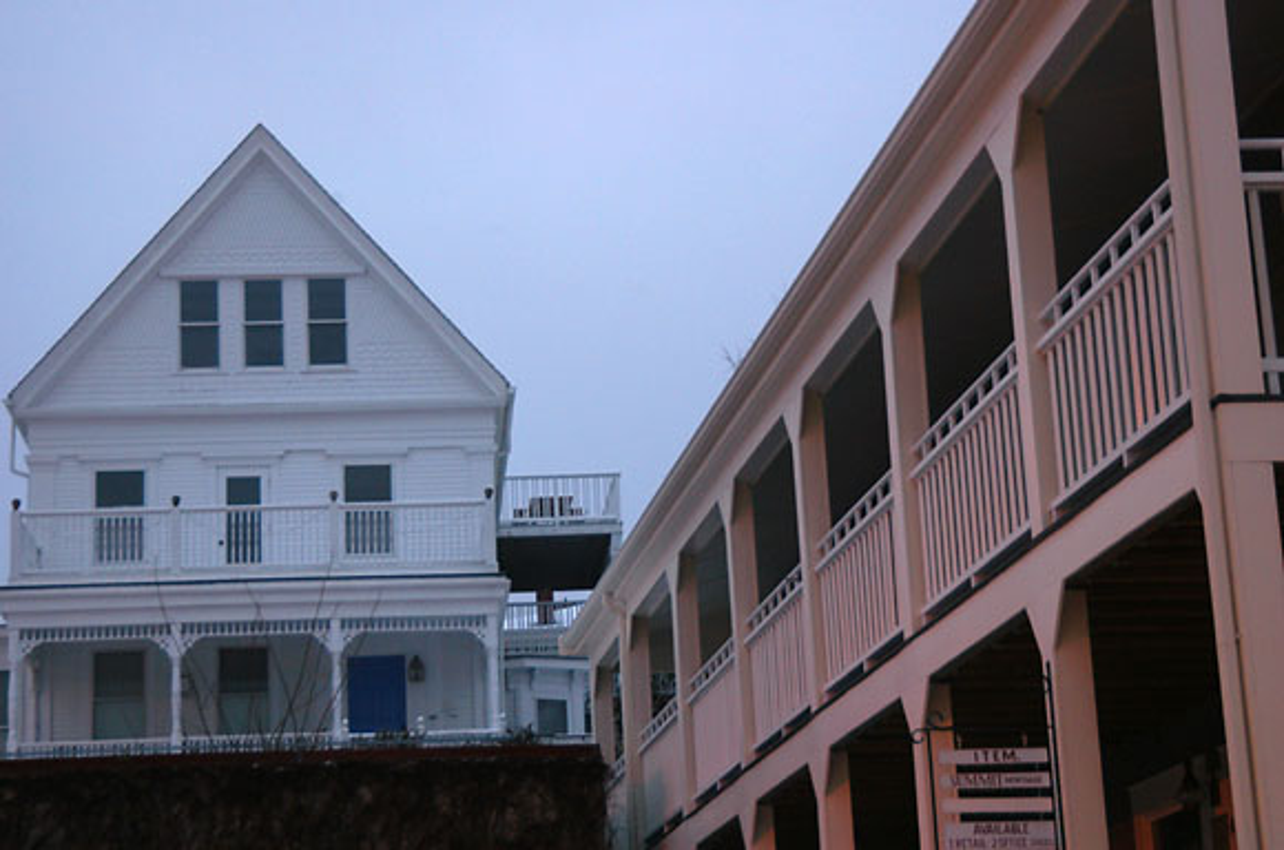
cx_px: 642
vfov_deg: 17.4
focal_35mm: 78
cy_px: 425
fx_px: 2776
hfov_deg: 26.0
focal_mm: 52
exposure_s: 1/10
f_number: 5
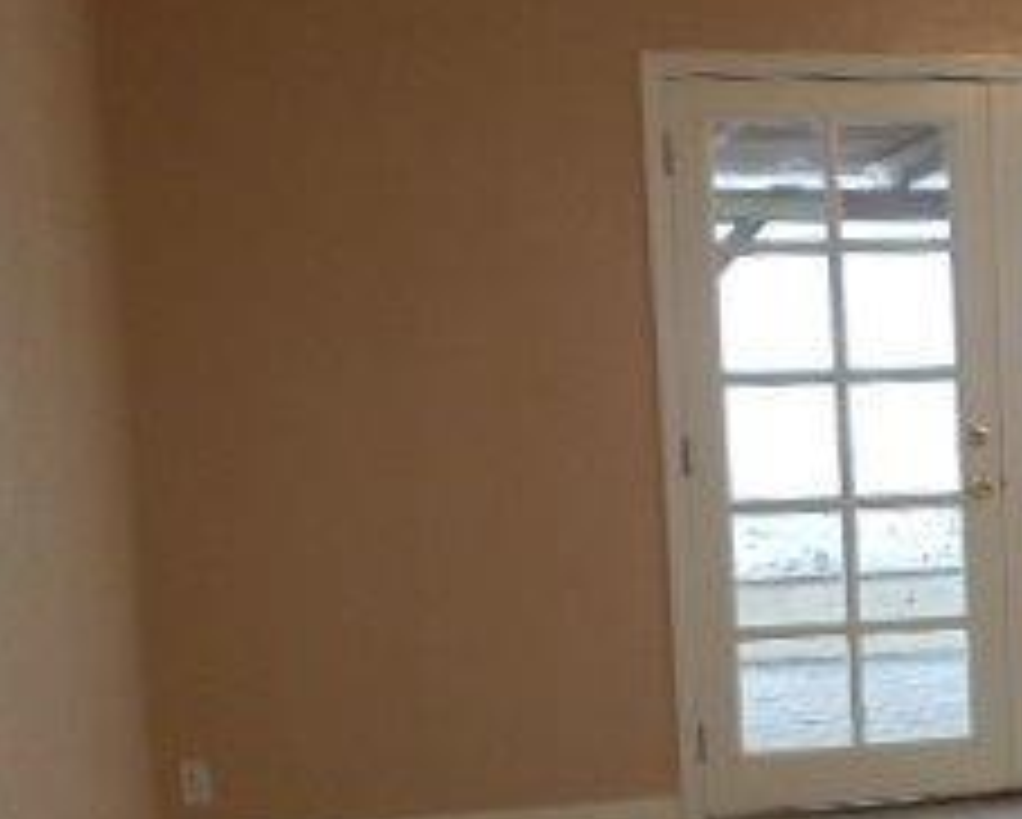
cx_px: 1207
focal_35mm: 121
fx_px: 3663
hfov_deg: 15.3
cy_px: 770
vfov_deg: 12.6
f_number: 3.5
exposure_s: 1/30
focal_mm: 6
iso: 200
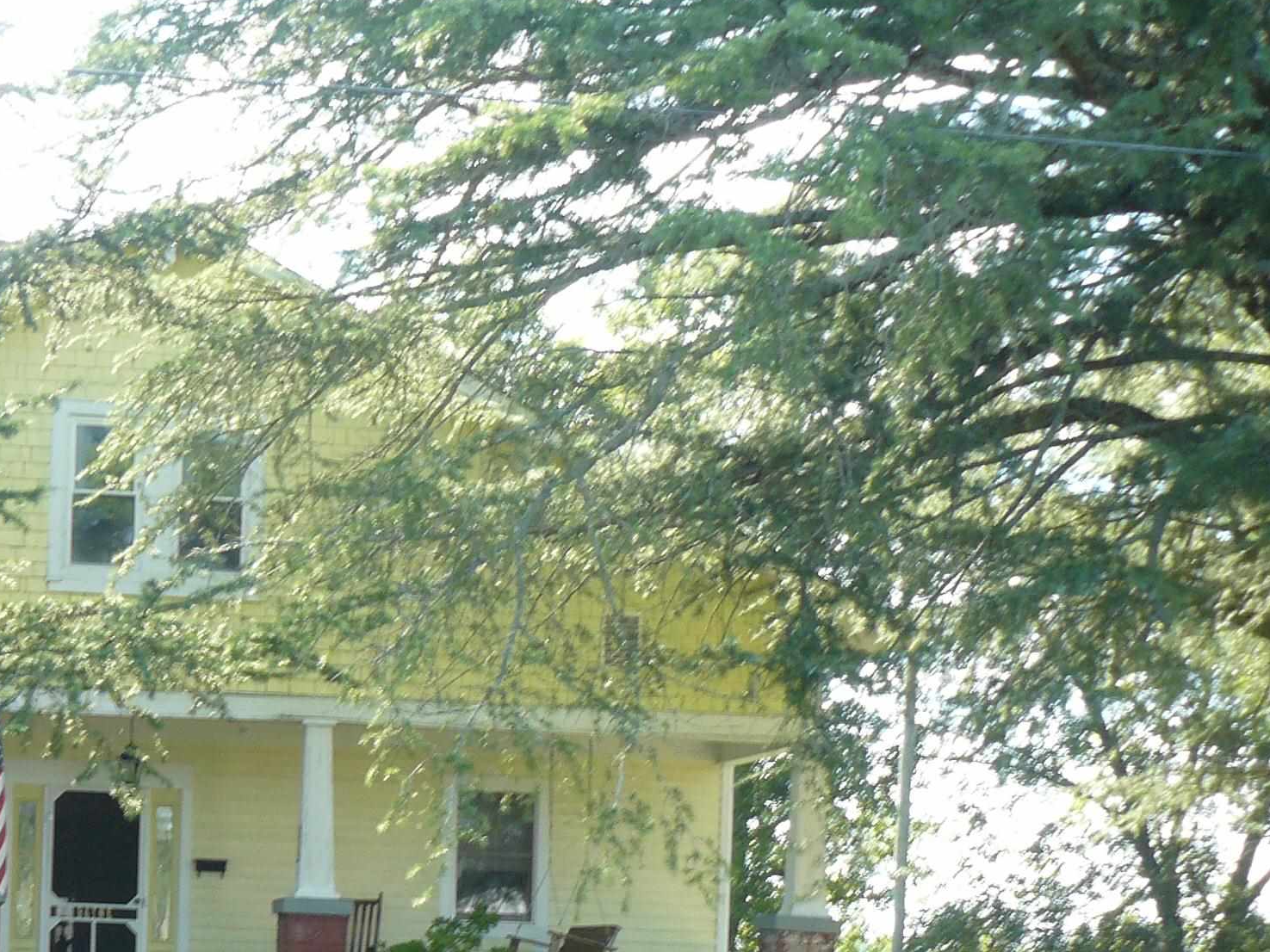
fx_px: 2751
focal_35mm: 75
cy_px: 912
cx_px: 88
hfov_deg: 25.1
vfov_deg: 19.2
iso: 100
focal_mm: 6
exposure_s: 1/50
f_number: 5
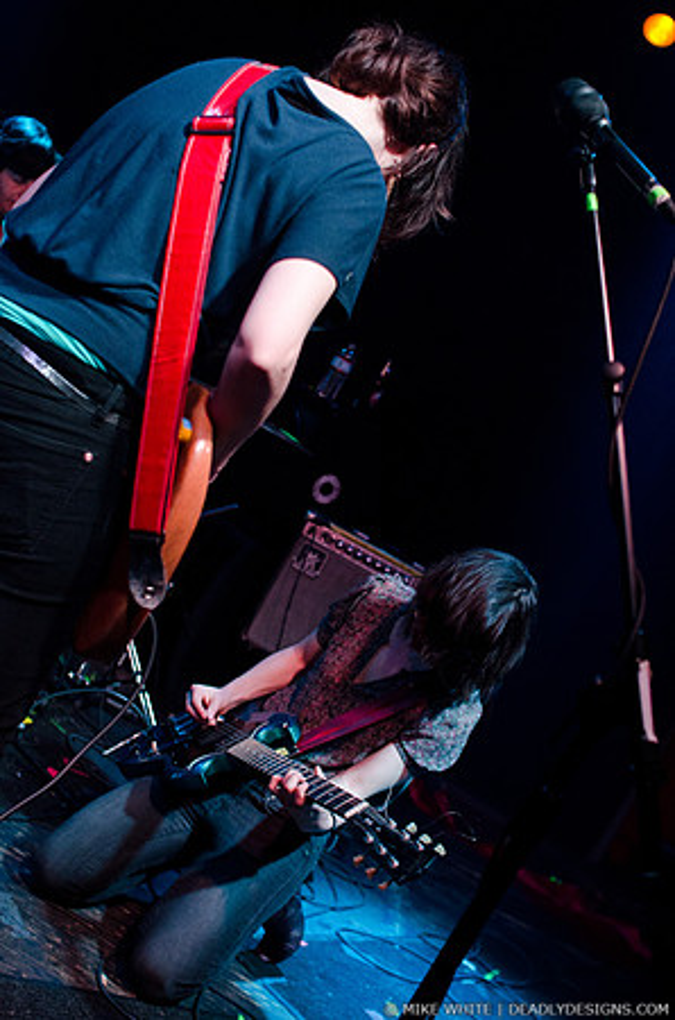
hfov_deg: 29.7
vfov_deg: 43.7
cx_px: 338
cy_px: 510
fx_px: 1271
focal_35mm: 45
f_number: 2.8
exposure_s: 1/50
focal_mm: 30
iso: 2000
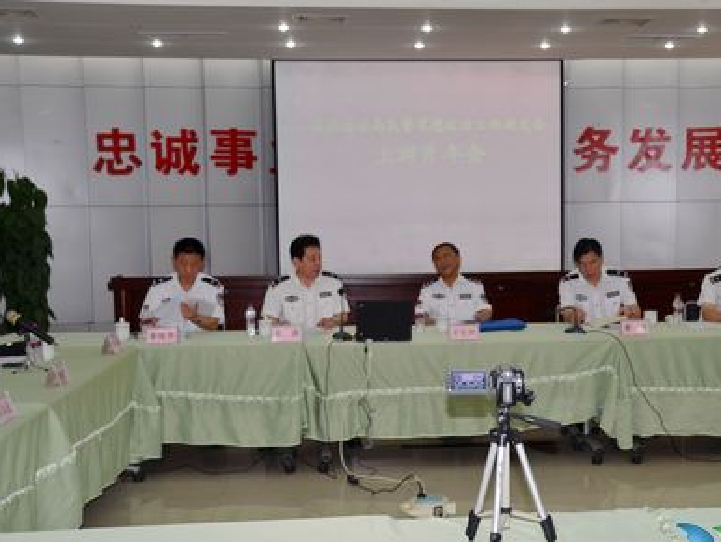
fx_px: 1084
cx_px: 445
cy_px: 297
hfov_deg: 36.6
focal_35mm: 52
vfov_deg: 28.1
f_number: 4
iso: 200
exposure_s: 1/60
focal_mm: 28
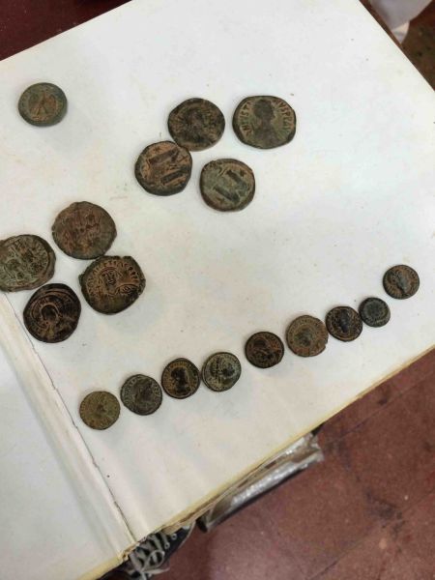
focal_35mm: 30
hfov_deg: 46.8
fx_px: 503
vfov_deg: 60.0
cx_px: 218
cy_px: 290
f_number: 2.2
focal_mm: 4.12
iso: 50
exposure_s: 1/30
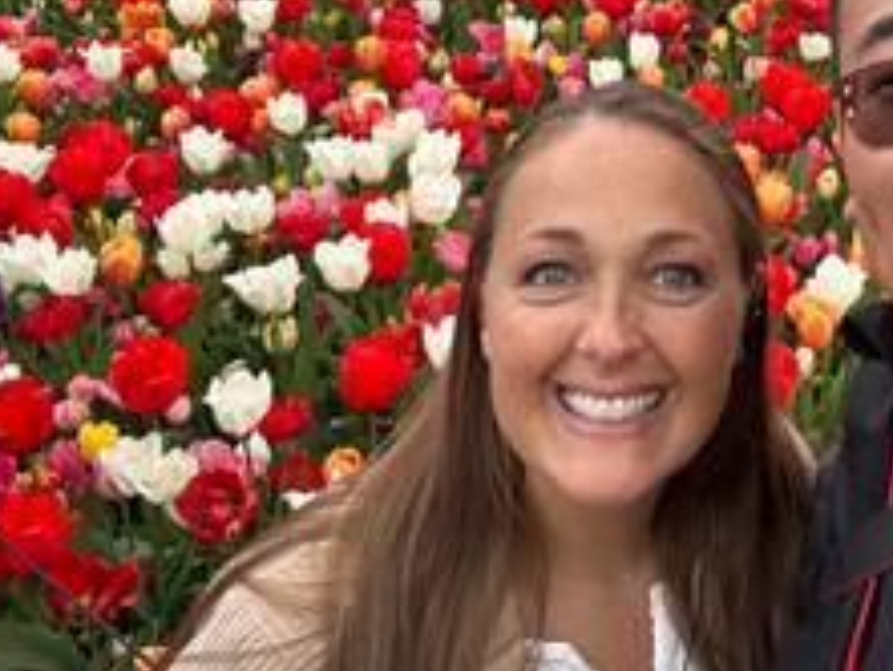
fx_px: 1291
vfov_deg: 28.3
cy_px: 105
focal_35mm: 50
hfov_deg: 35.3
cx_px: 849
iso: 20
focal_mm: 2.69
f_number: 1.9
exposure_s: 1/124
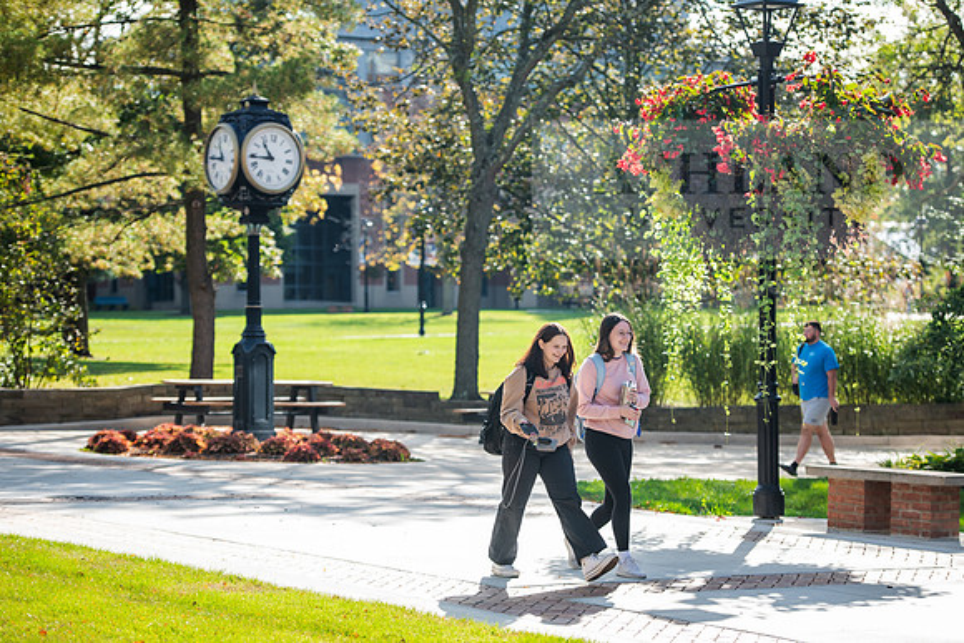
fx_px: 2625
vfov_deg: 14.0
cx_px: 482
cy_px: 322
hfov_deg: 20.8
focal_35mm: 98
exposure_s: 1/400
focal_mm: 98
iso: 100
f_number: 3.2
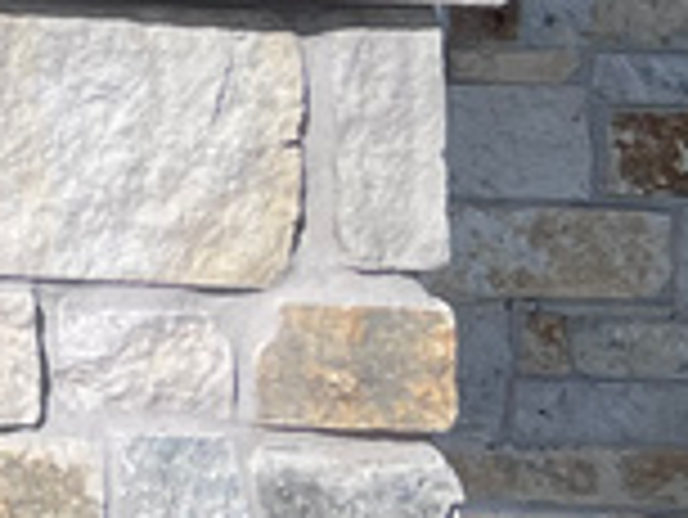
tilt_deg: +2.5
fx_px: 3461
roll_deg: -0.6
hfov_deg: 9.2
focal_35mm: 174
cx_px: -1340
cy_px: -473
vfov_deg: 8.2
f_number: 1.5
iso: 50
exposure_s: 1/8000
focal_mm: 5.7
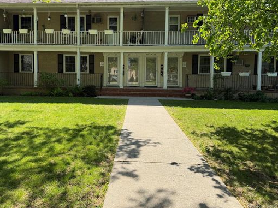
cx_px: 117
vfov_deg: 49.5
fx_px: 225
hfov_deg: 63.1
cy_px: 89
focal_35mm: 28
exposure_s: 1/1812
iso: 80
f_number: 1.78
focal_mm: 6.76
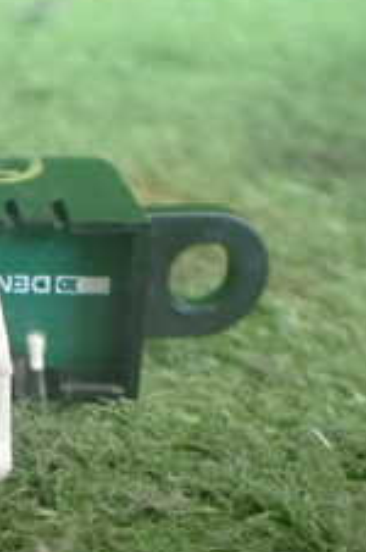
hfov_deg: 15.7
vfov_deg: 24.5
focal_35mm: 83
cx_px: -93
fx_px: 1270
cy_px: 337
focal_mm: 5.4
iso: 800
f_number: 2.3
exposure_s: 1/100
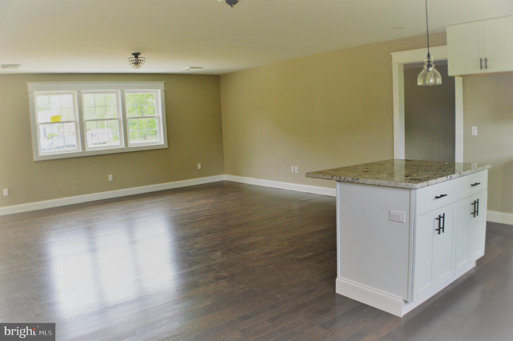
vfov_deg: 36.8
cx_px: 256
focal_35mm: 36
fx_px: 512
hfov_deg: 53.2
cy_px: 170
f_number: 4.5
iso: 400
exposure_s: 1/80
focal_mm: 24
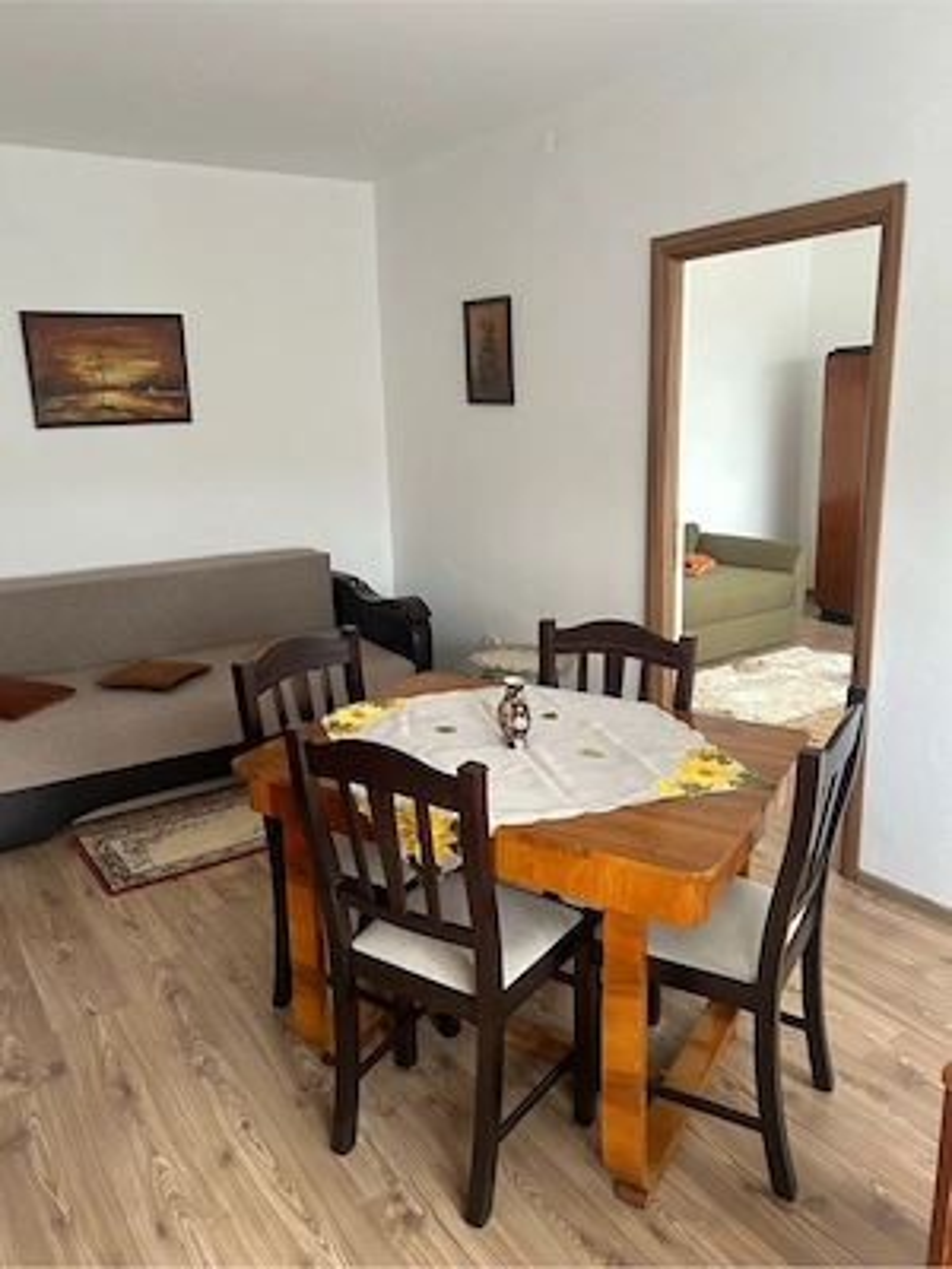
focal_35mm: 26
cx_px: 476
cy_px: 634
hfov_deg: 53.1
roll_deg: +0.1
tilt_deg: -11.3
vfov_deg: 67.3
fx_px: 953
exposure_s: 1/60
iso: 160
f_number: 1.5
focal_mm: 5.7
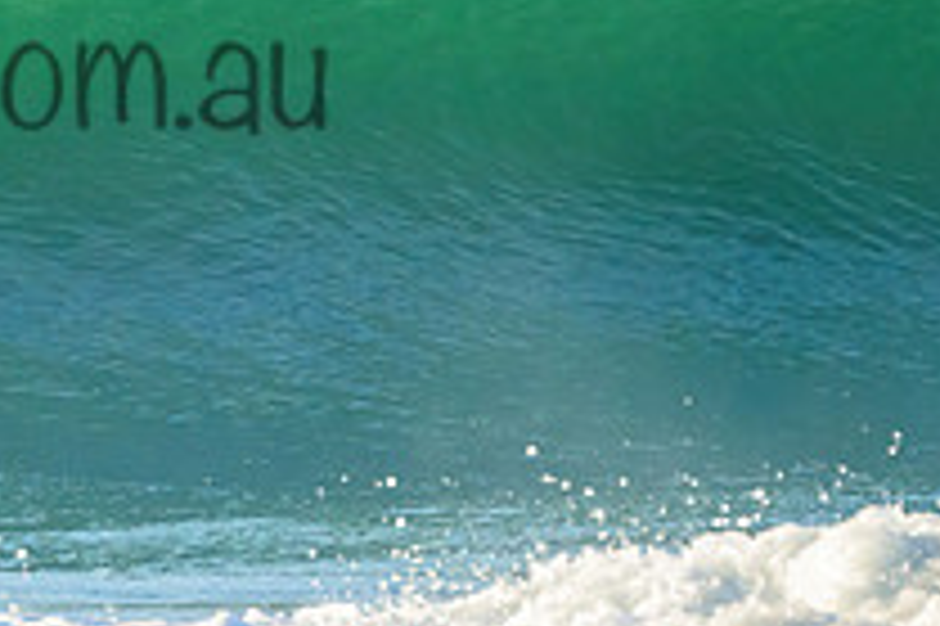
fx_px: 38456
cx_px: -148
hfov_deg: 1.4
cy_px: 25
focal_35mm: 1474
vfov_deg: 0.9
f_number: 11
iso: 3200
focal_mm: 530
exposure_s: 1/1600
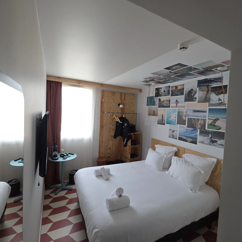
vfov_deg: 87.4
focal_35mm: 16
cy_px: 119
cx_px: 123
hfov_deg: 87.4
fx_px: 127
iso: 80
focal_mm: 2.2
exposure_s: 1/100
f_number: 1.9
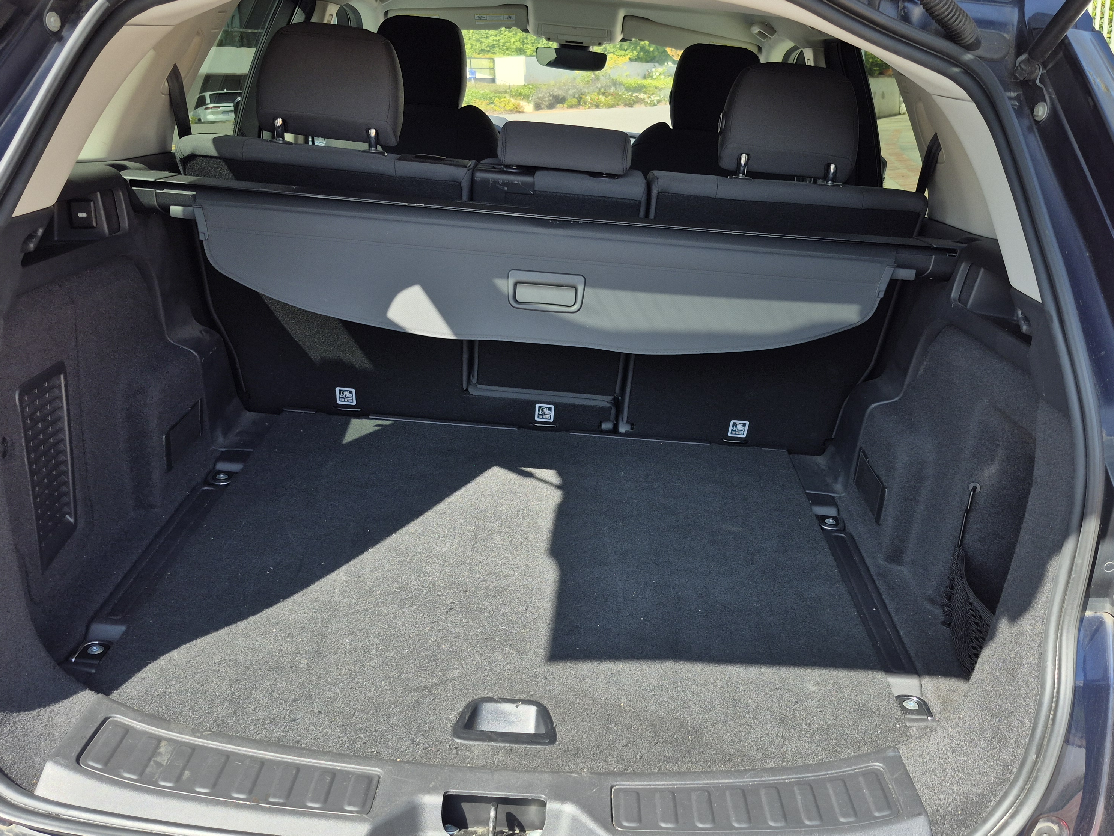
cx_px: 602
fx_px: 998
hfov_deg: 58.3
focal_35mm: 31
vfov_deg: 45.4
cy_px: 406
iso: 25
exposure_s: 1/636
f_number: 1.8
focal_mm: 5.4
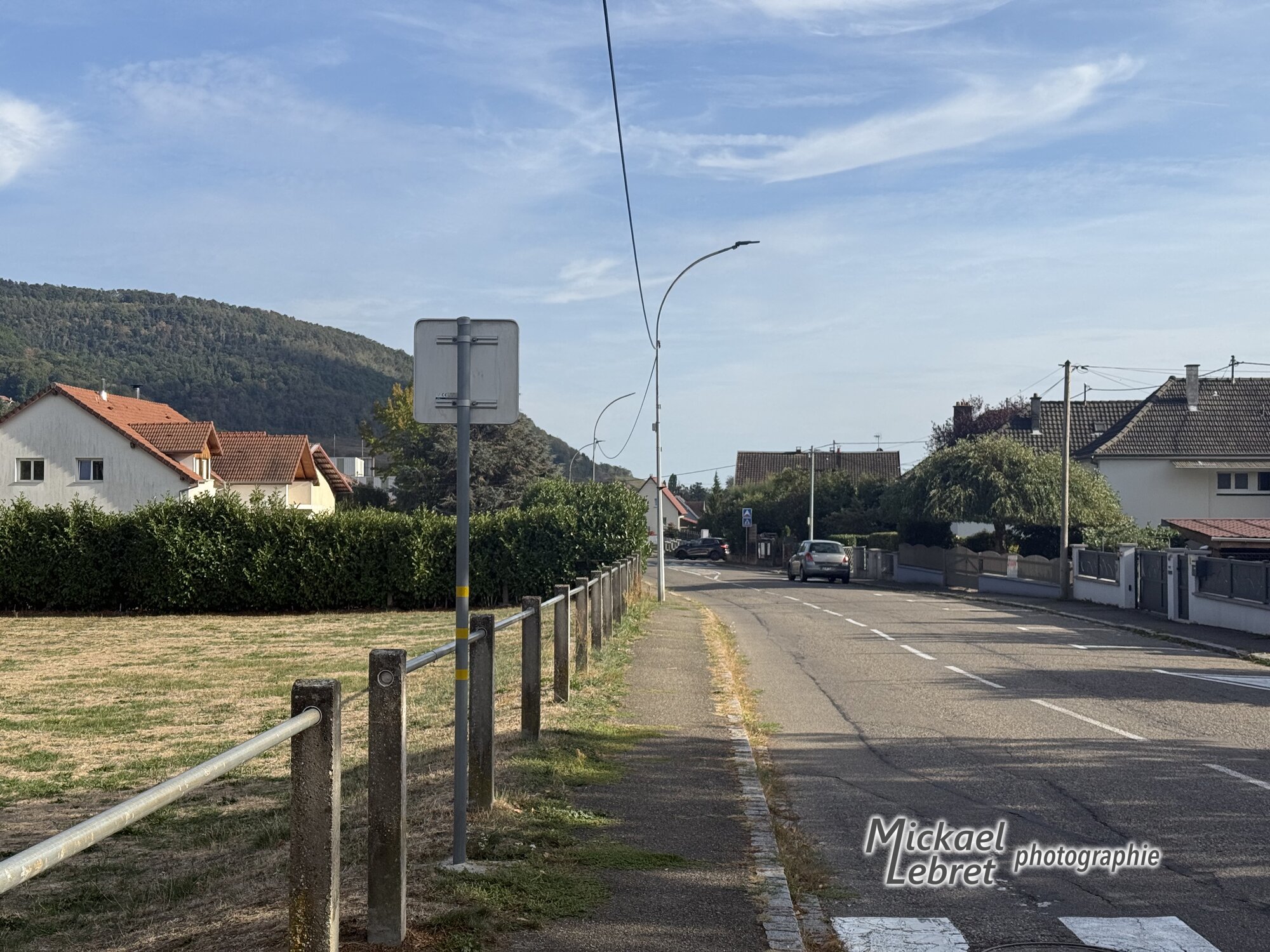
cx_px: 635
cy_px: 476
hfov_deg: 39.7
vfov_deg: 30.3
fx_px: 1761
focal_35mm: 48
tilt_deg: +1.4
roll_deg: -0.2
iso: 64
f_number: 1.78
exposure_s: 1/4587
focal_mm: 6.76
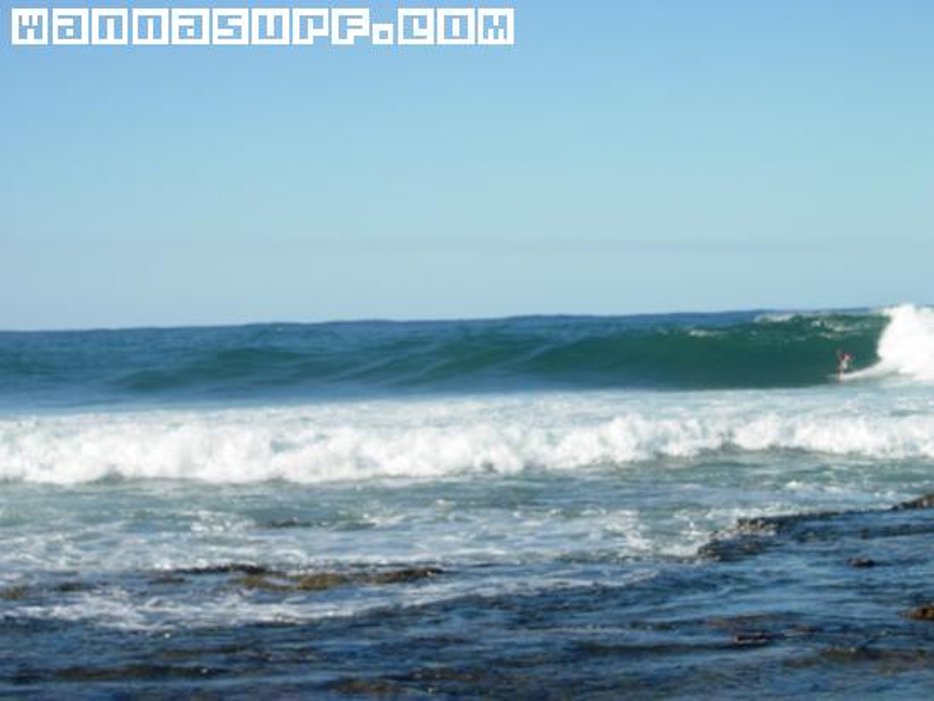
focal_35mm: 113
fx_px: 3050
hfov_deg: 17.4
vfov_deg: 13.1
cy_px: 350
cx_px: 467
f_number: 8.2
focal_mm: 23.4
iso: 79
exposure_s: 1/271
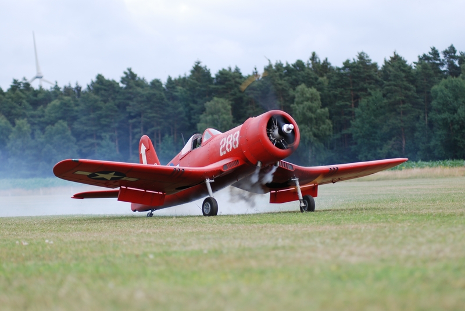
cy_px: 156
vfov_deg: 12.2
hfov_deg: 18.2
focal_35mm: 112
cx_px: 232
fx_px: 1454
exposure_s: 1/320
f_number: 4.5
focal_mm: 75
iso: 200
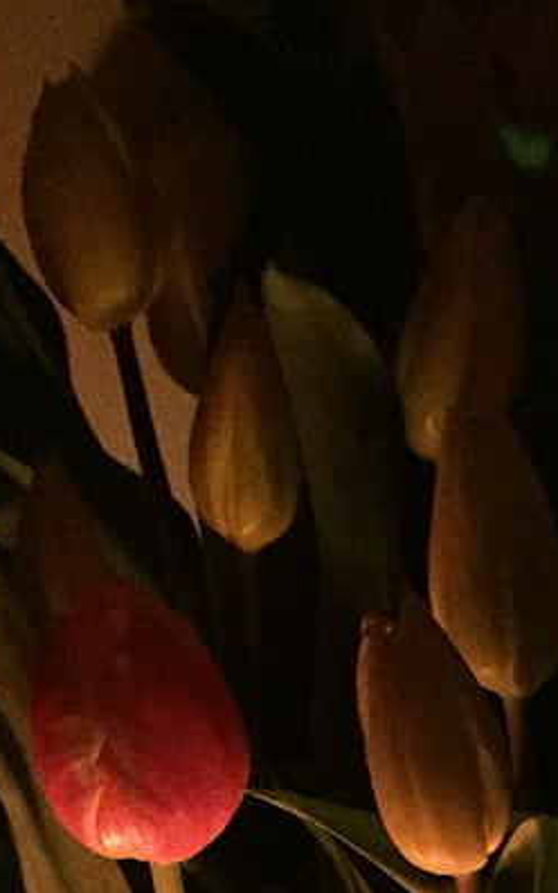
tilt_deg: -40.5
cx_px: 513
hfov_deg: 10.5
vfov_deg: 15.7
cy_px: 1257
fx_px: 3018
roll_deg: +1.7
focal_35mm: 124
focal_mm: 4.15
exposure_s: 1/17
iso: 400
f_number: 2.2
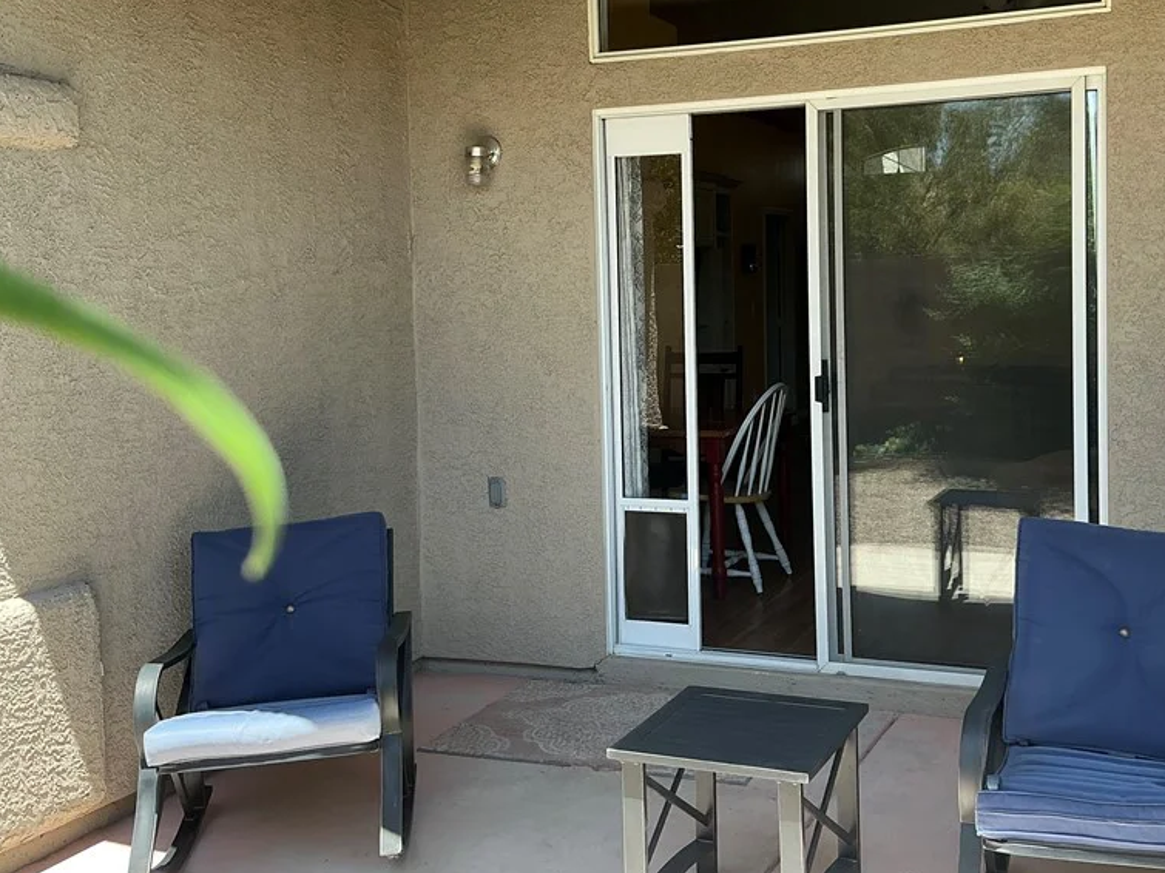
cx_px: 713
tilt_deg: -2.5
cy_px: 364
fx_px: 1279
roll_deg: +0.8
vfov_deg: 37.6
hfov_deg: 48.6
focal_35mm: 38
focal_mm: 3
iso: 25
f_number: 1.8
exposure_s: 1/277
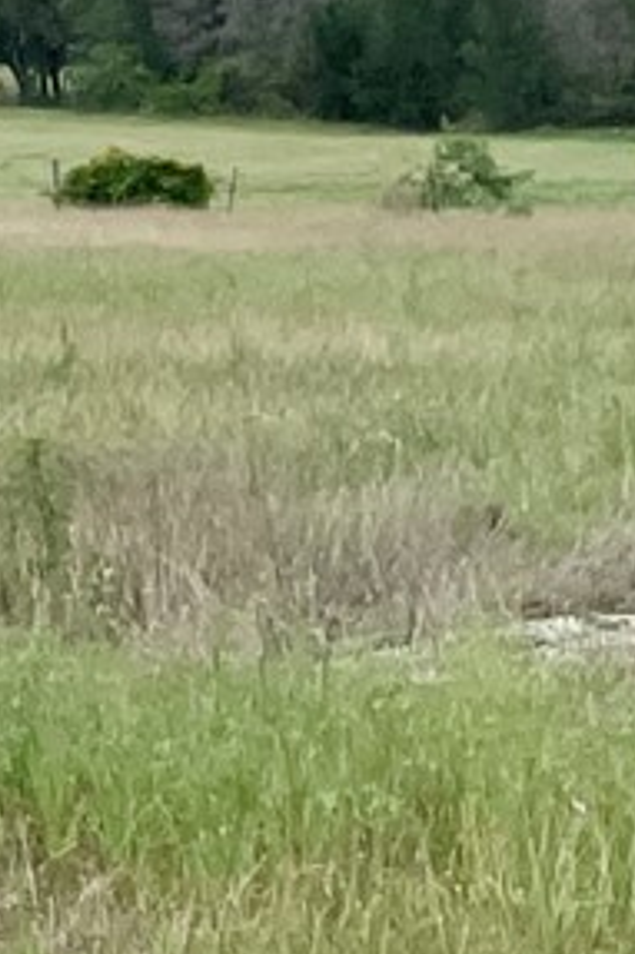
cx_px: -1460
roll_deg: -0.3
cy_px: -334
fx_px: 5112
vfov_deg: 10.4
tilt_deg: +2.7
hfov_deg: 6.3
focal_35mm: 193
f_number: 1.6
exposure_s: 1/5556
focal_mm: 4.2
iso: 32
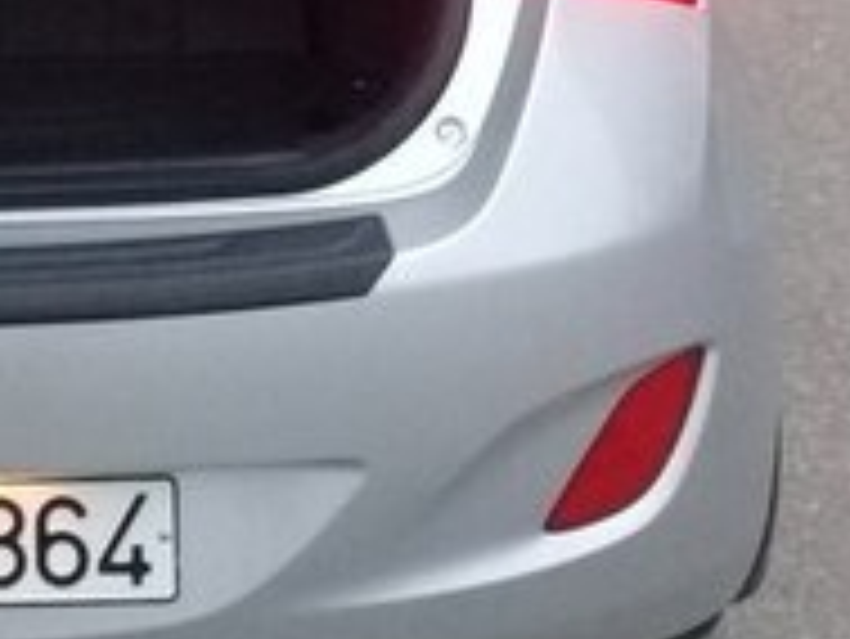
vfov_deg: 13.0
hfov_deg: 17.3
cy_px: -295
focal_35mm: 108
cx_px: -180
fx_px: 2654
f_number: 2.2
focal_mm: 3.3
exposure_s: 1/20
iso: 200
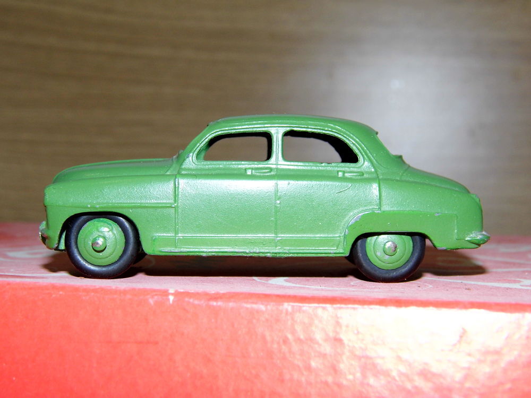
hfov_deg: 33.2
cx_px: 266
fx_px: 890
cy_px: 199
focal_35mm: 58
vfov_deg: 25.2
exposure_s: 1/60
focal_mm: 10.4
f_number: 3.9
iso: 100
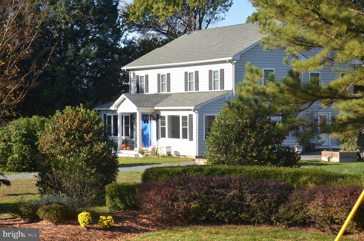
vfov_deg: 15.6
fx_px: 878
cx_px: 182
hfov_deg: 23.4
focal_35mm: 87
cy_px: 120
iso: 100
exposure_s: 1/250
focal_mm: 58
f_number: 5.6
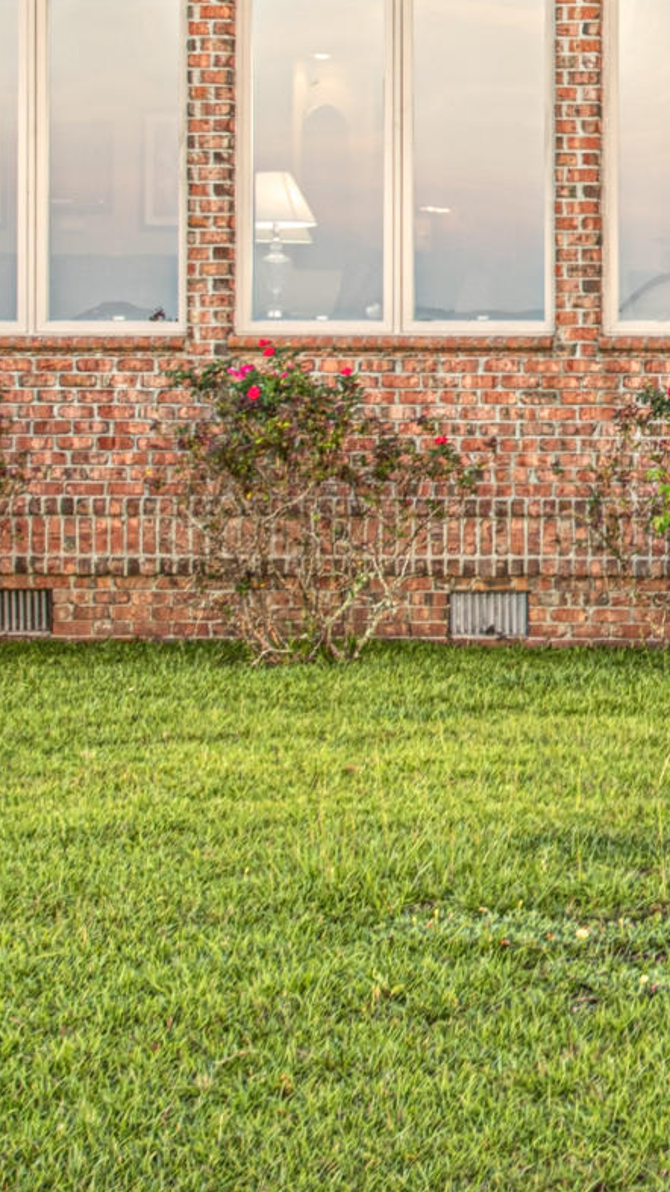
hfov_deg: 12.0
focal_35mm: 92
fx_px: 2906
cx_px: 1261
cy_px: 144
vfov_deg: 22.7
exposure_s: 1/20
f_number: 6.3
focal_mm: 23
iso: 100
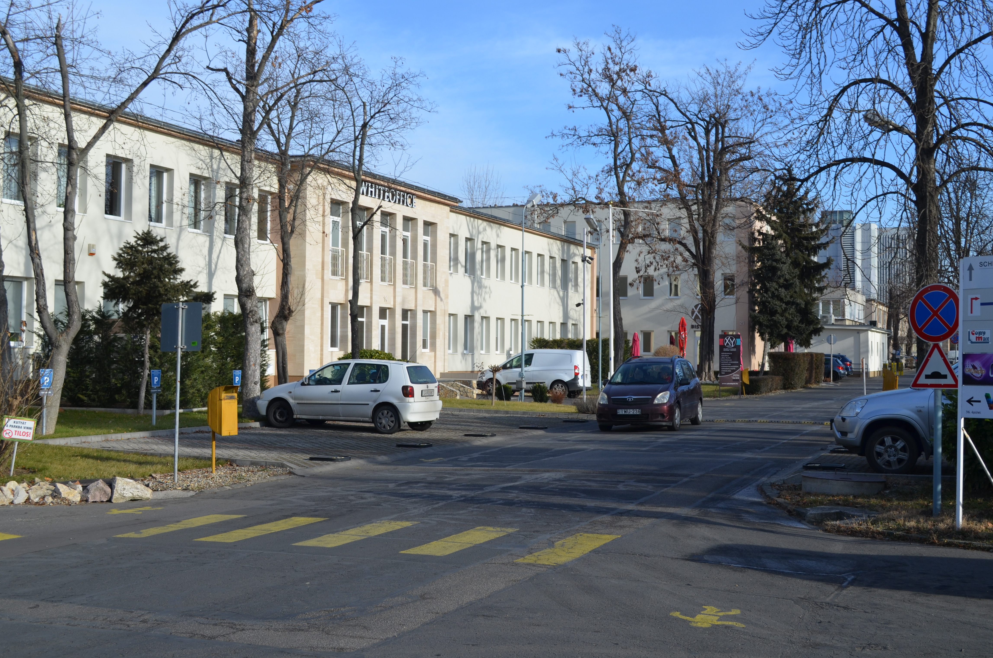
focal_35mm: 45
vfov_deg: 29.7
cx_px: 529
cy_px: 314
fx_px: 1239
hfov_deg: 43.7
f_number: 8
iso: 125
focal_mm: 28
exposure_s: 1/250
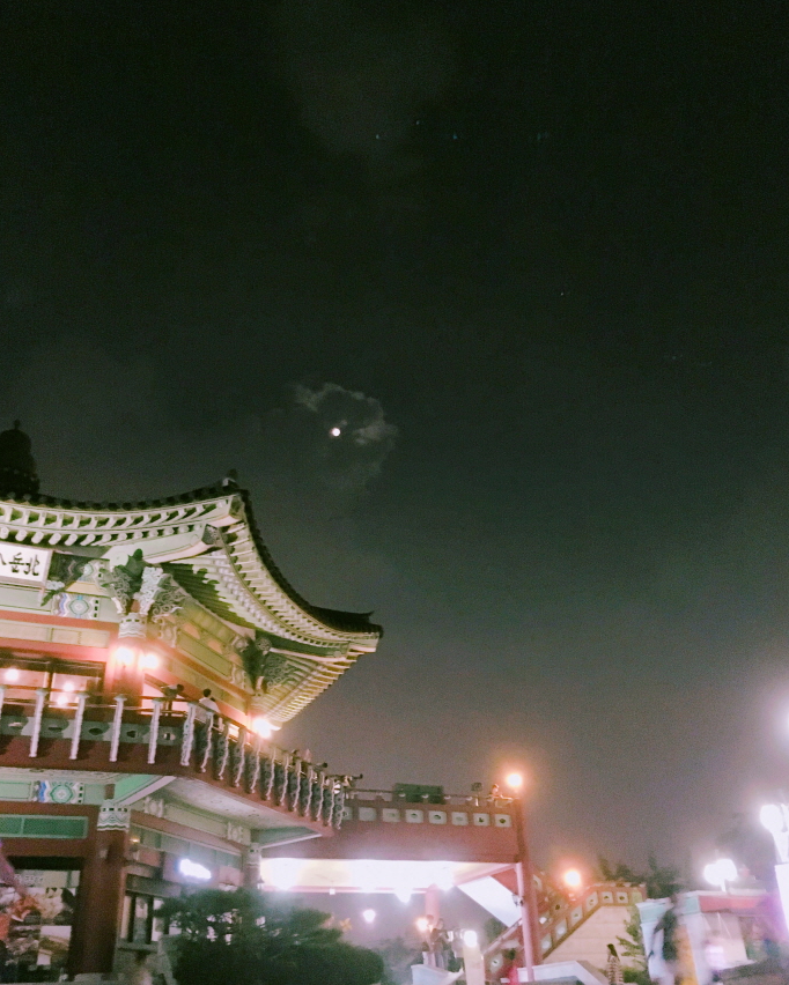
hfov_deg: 47.1
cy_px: 520
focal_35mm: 31
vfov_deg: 57.1
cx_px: 401
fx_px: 905
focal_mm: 4.15
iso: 800
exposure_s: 1/15
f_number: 2.2
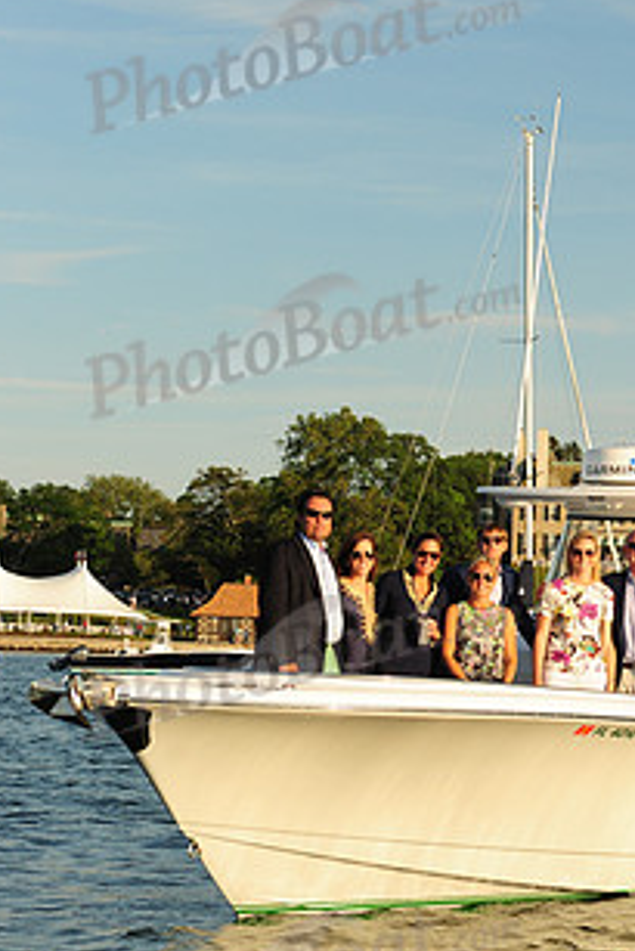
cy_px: 455
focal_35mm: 117
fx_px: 3092
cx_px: 681
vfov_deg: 17.5
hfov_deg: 11.6
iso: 250
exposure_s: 1/800
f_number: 7.1
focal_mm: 62
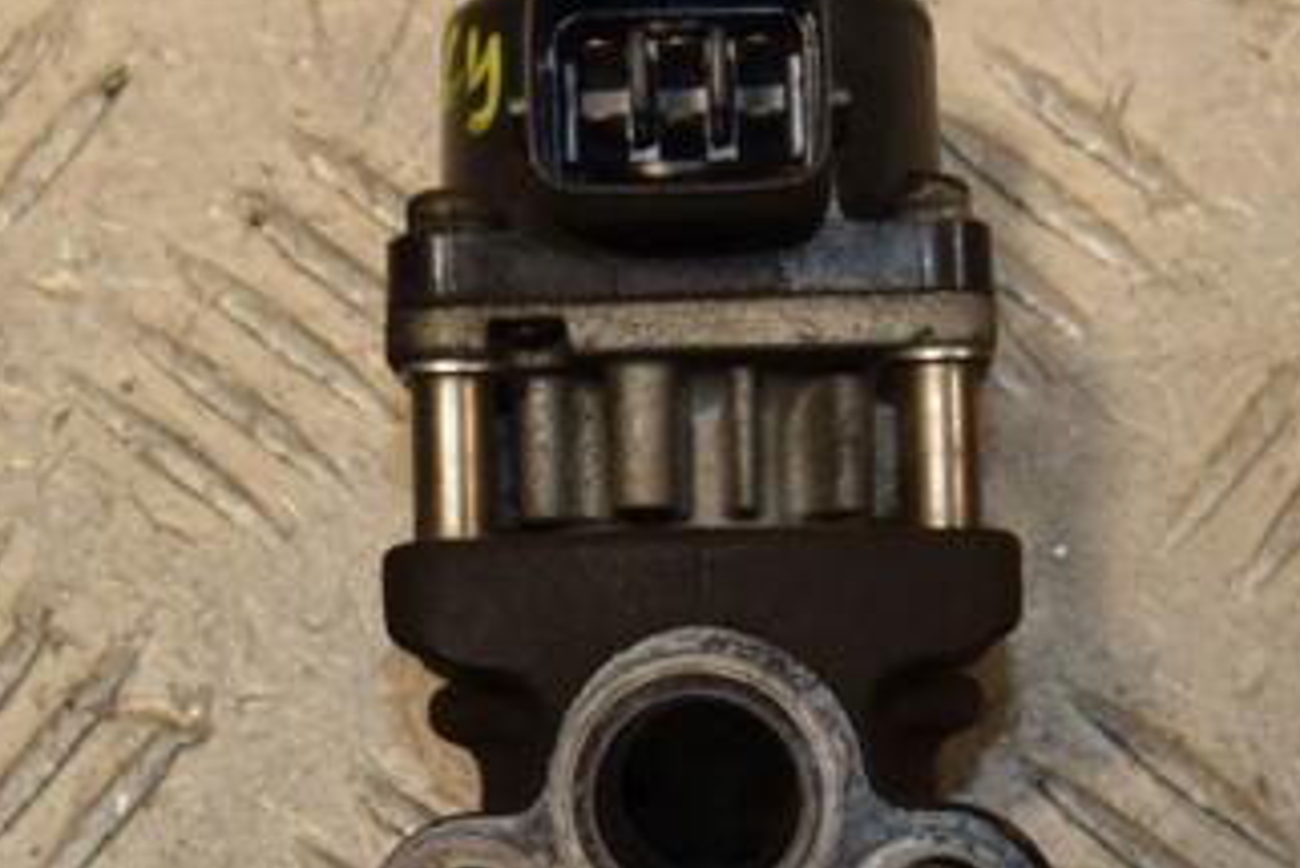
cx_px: 666
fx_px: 4841
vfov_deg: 10.2
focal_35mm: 134
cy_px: 549
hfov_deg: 15.3
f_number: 9
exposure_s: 1/200
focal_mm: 48
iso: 800
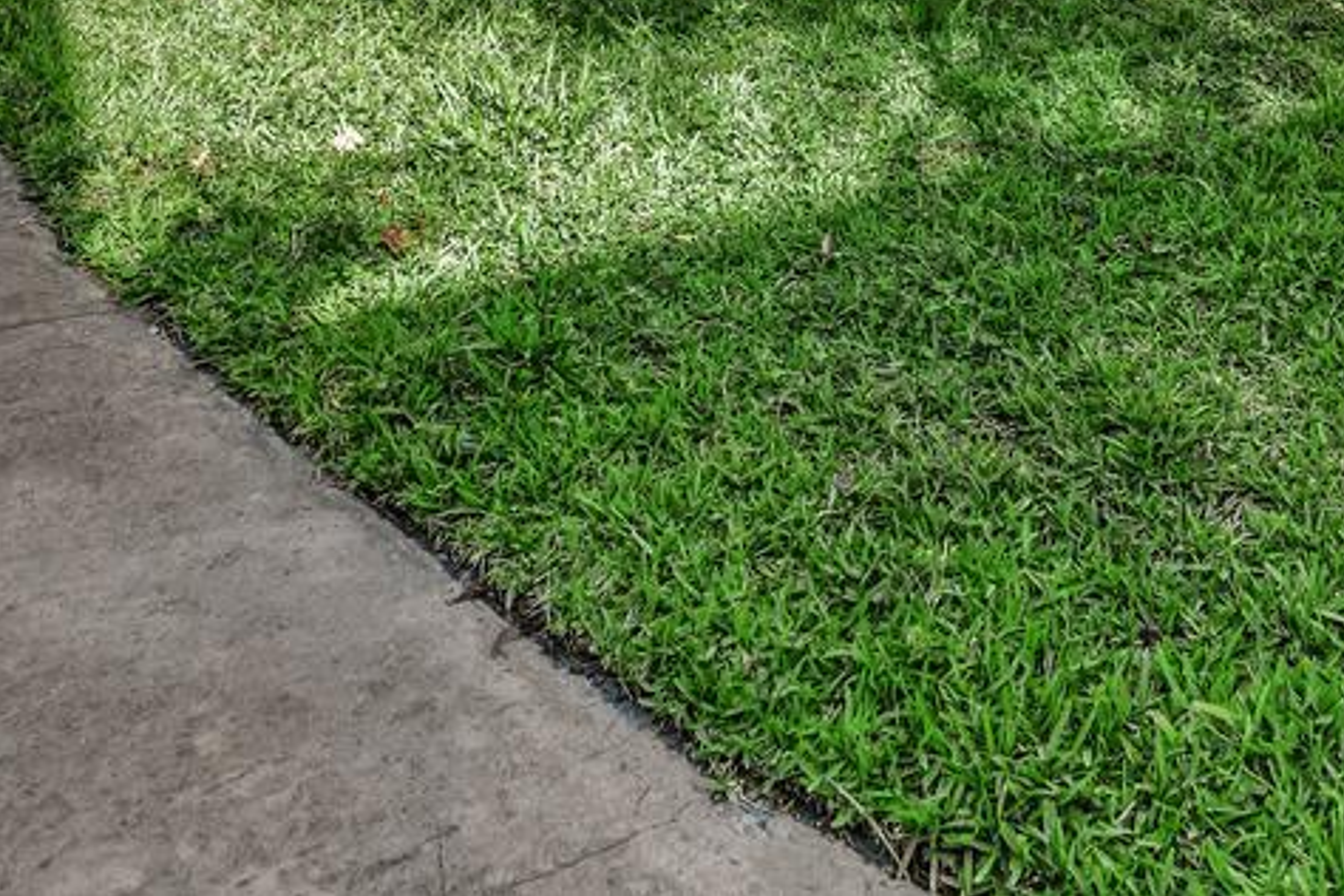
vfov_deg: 19.9
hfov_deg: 36.7
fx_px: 2016
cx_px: 834
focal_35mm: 54
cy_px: -614
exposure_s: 1/125
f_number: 8
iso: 200
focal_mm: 16
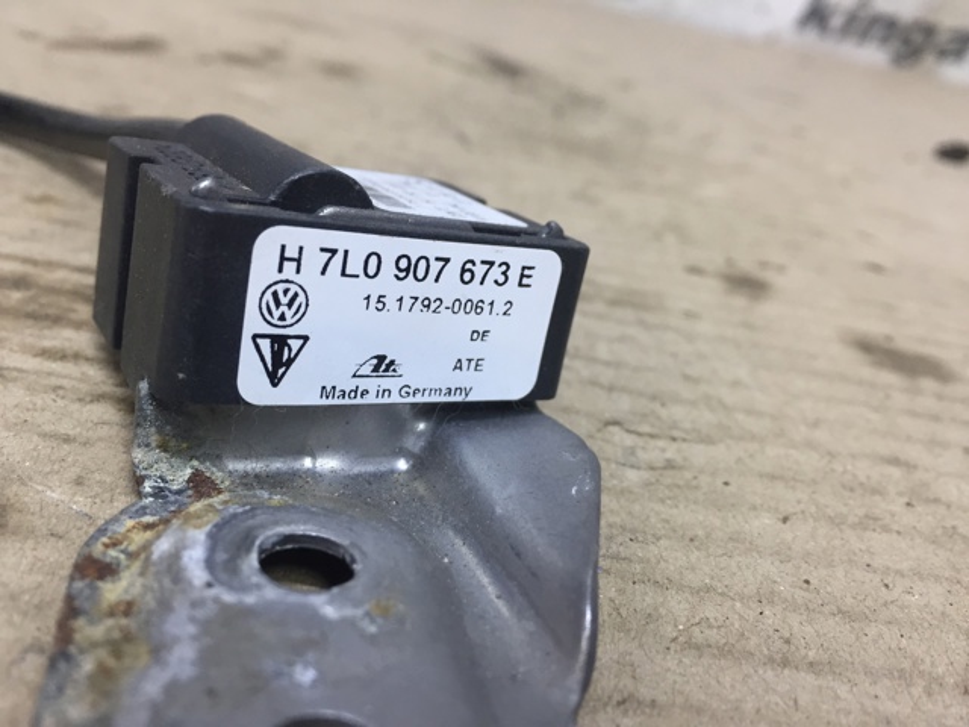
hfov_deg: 61.7
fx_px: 812
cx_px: 484
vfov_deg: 48.2
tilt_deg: -26.0
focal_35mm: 29
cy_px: 364
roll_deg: -11.8
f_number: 2.2
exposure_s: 1/33
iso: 50
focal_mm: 4.15
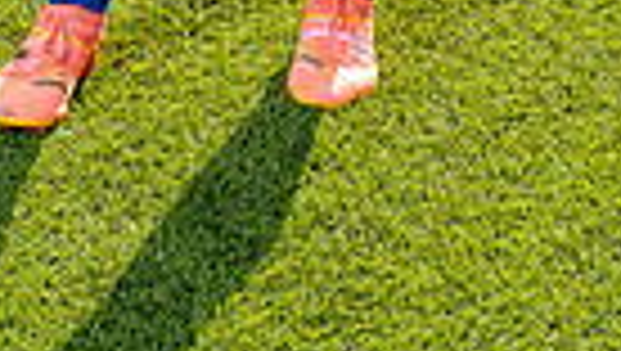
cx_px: 400
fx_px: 3198
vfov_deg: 5.9
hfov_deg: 11.1
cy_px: -603
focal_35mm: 194
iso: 320
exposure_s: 1/250
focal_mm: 57
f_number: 10
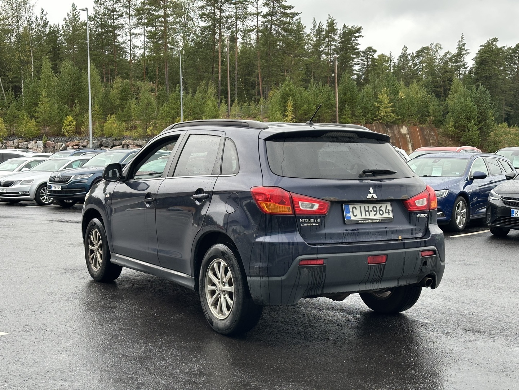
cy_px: 195
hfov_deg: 39.7
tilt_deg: -3.6
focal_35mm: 48
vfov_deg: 30.3
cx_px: 260
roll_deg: +1.0
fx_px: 720
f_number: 1.78
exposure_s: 1/121
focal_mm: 6.86
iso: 50
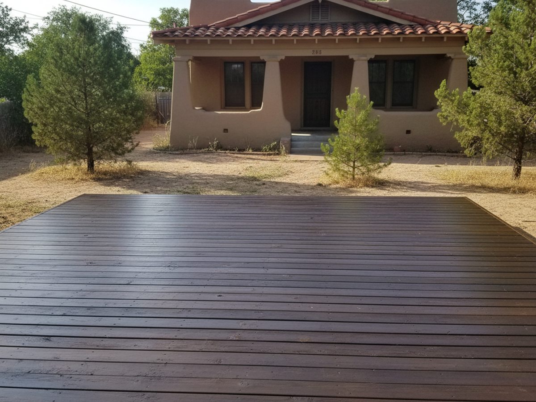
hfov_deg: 73.9
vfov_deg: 58.9
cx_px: 268
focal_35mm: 23
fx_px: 356
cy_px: 201
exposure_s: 1/1501
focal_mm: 6.4
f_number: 1.8
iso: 99
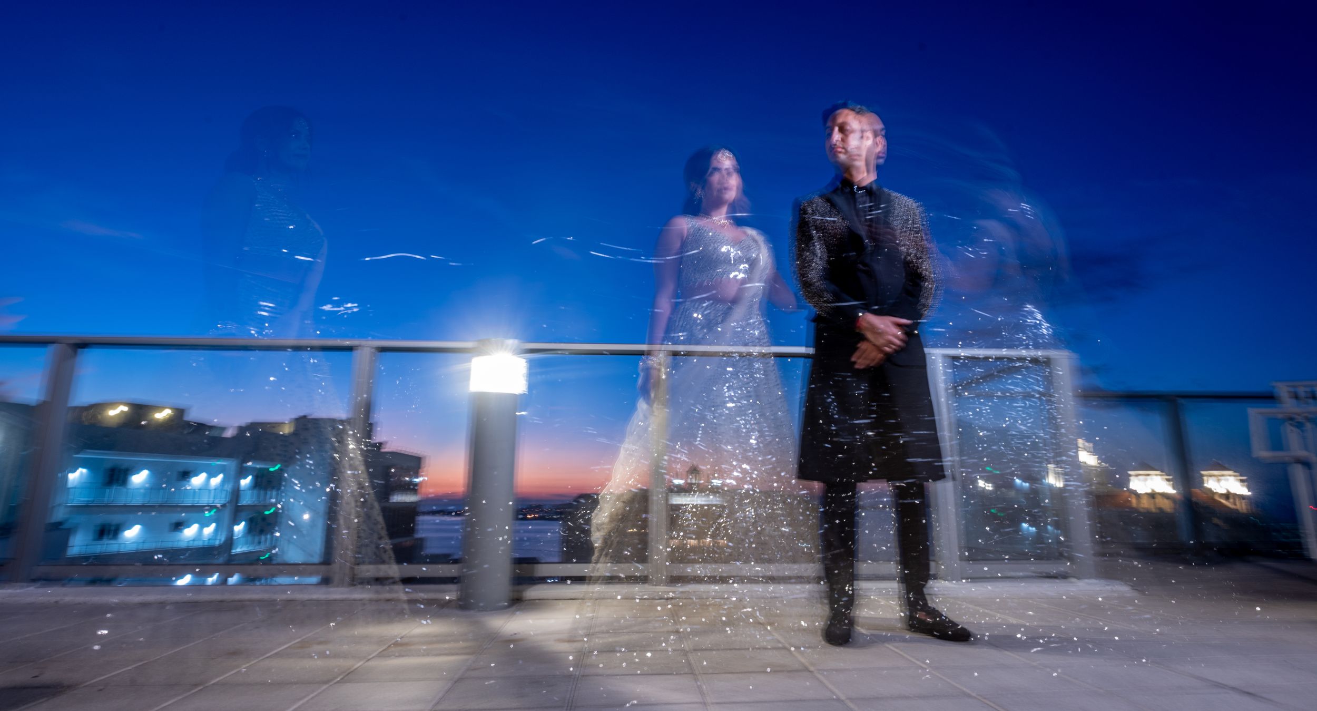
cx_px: 670
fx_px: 769
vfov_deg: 49.4
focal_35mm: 22
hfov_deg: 81.1
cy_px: 308
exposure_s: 10
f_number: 13
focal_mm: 20
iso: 50
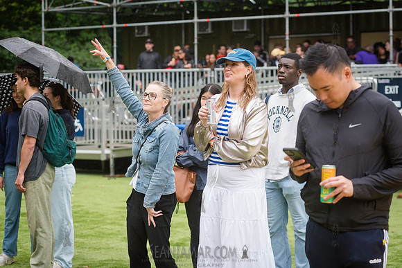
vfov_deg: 13.2
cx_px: 201
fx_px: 1163
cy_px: 134
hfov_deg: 19.6
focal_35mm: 104
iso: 2000
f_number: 4.5
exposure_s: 1/1600
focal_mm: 100
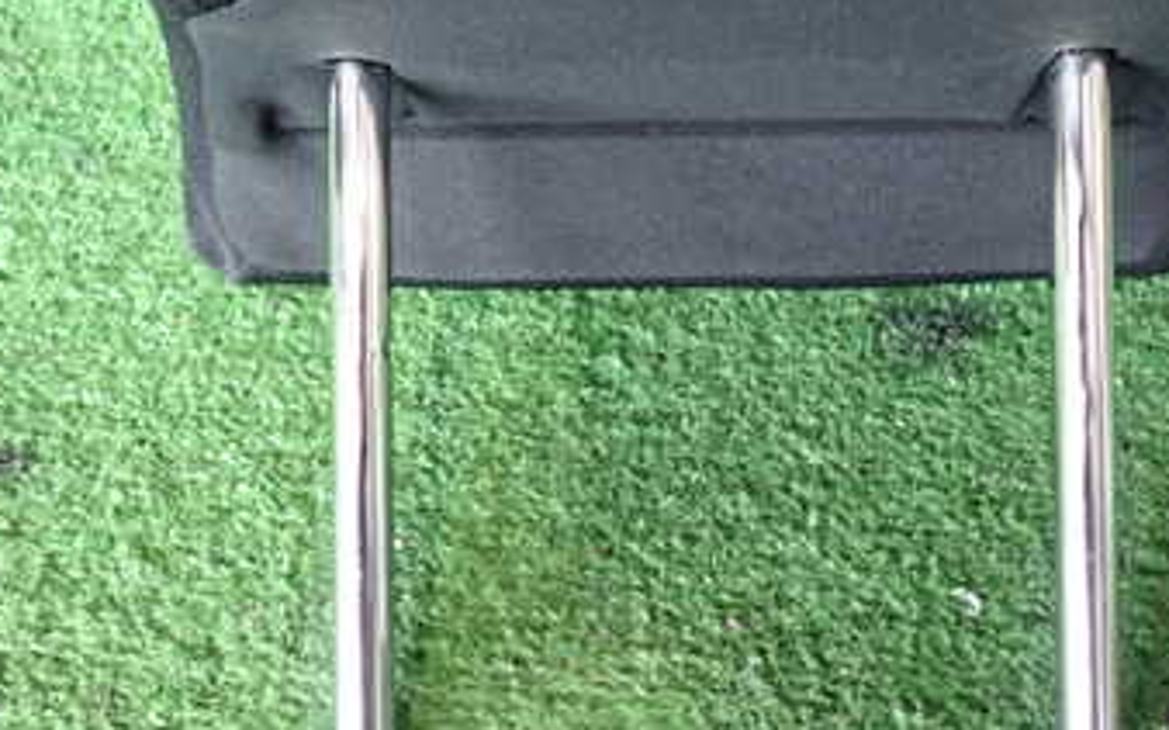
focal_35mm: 47
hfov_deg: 42.6
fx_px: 1497
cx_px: 654
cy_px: 246
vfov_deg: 27.2
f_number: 2
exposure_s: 1/30
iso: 320
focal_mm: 4.5
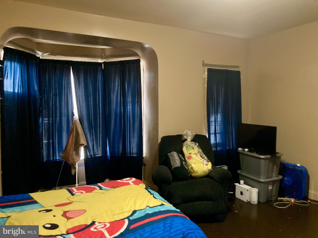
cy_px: 119
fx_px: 257
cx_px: 159
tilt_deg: -1.6
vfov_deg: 49.7
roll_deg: +0.1
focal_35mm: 28
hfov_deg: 63.4
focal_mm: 3.99
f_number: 1.8
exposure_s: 1/20
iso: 640
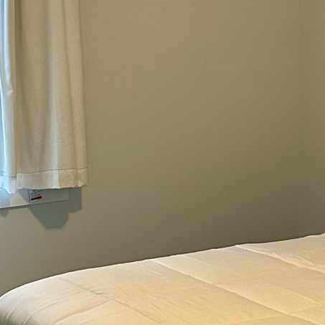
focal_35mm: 104
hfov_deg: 16.7
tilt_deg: -5.7
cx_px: 103
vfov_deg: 16.7
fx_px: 1105
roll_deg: +1.1
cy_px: 110
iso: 400
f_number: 1.5
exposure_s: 1/60
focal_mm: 5.7
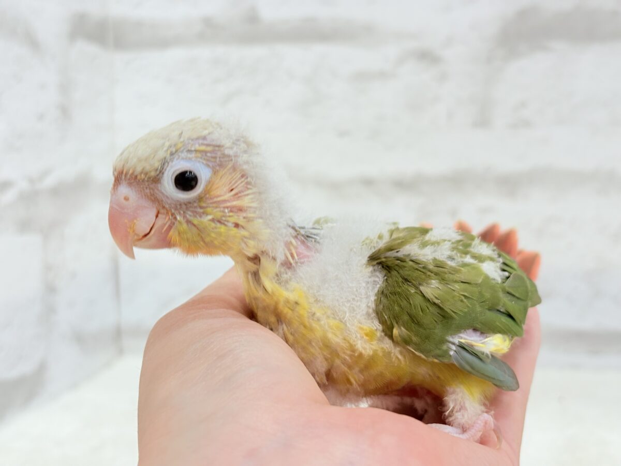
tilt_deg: -5.5
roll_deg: +1.5
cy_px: 233
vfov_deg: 28.0
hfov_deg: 36.8
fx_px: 933
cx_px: 310
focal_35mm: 52
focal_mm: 5.96
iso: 64
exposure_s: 1/100
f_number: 1.6
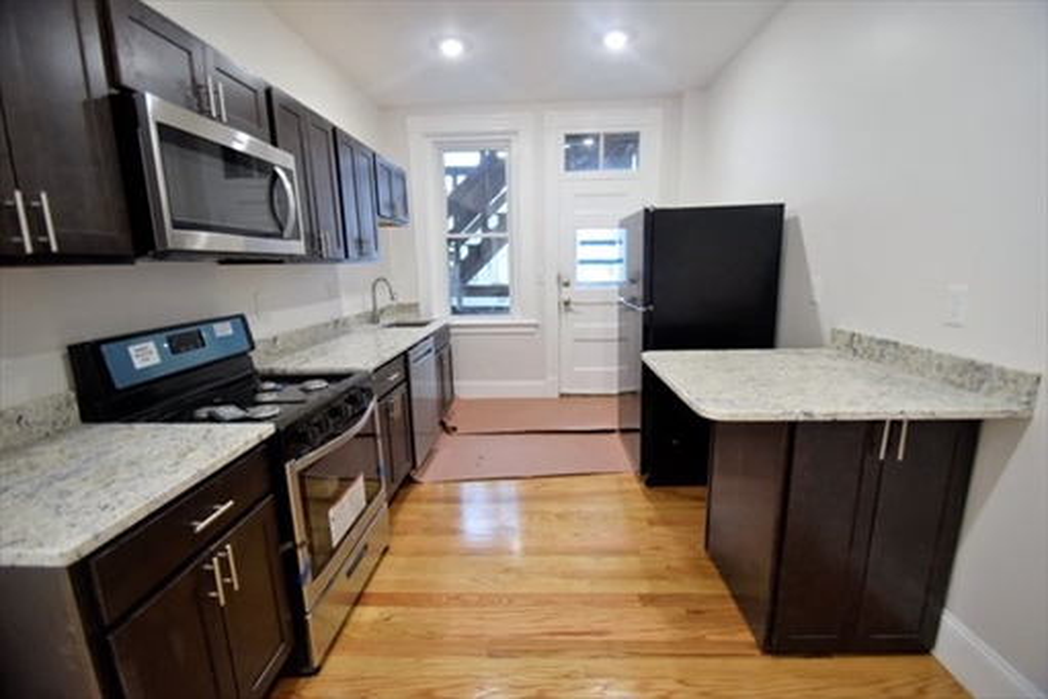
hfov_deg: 100.4
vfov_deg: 77.4
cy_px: 350
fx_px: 437
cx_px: 524
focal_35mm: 15
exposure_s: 1/60
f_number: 3.5
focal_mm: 10
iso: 1100
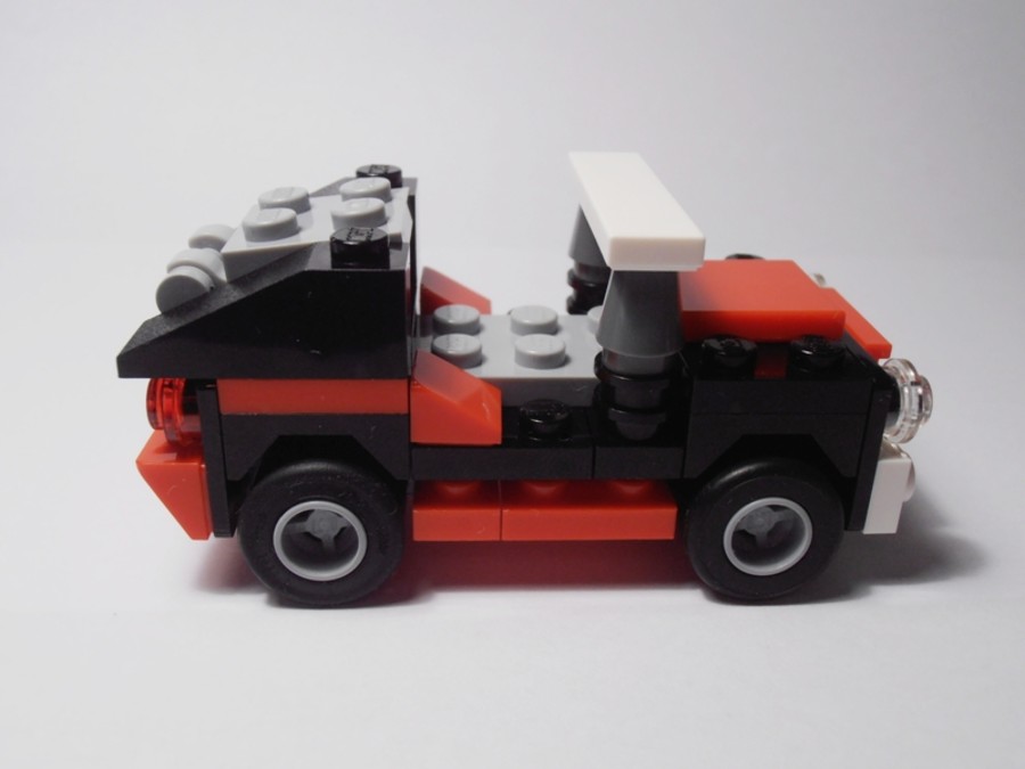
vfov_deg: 38.7
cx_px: 512
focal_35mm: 37
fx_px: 1096
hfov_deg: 50.1
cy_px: 384
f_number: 3.9
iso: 80
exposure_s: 1/60
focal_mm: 6.61
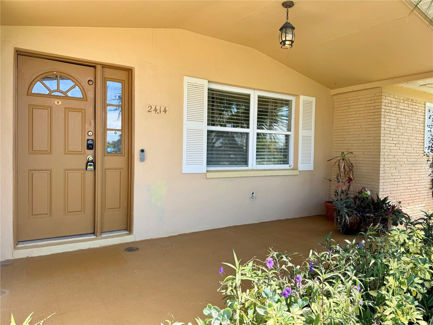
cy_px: 162
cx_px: 216
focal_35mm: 24
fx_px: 300
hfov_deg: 71.6
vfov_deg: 56.8
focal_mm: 6.76
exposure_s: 1/967
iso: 80
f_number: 1.78
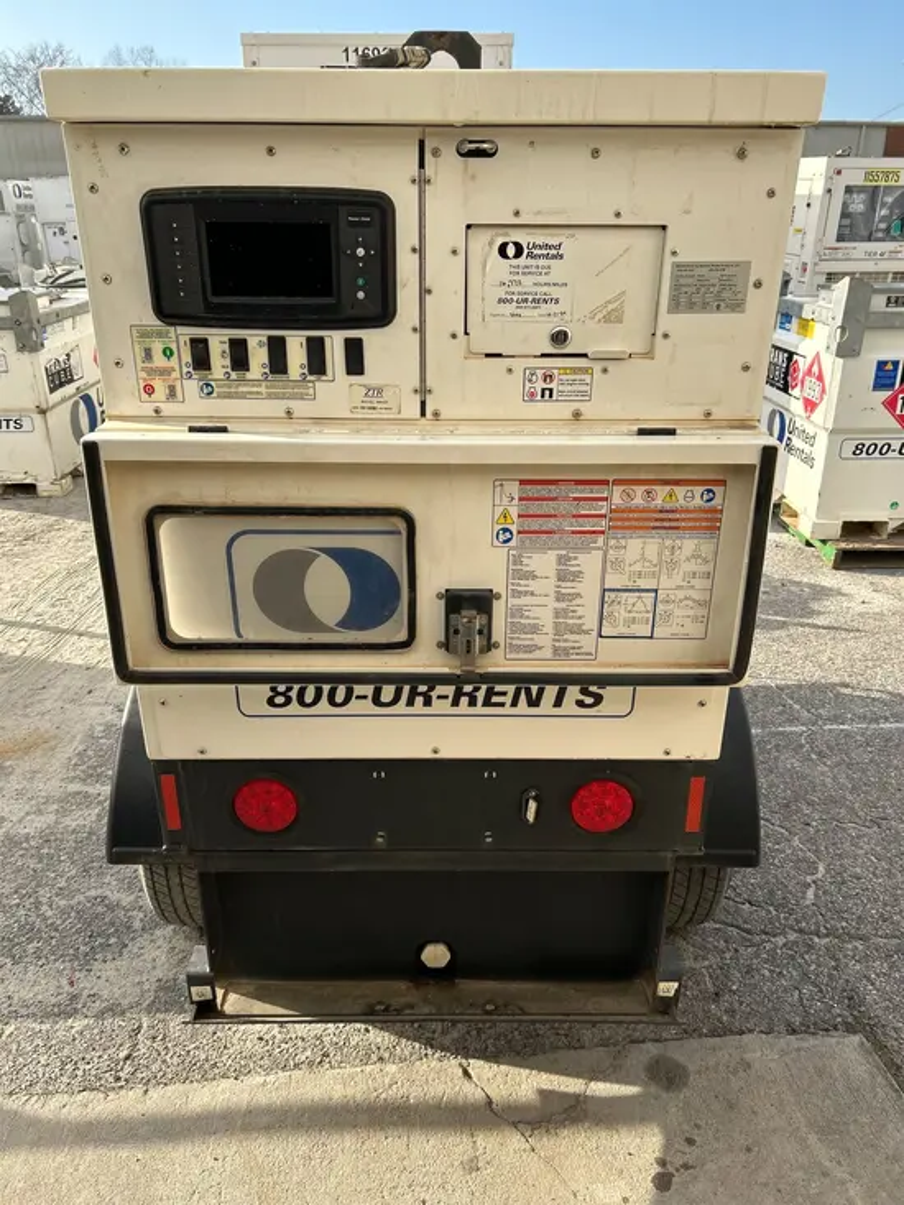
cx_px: 452
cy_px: 602
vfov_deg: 67.3
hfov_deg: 53.1
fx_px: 905
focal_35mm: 26
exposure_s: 1/2045
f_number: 1.5
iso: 50
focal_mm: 5.7
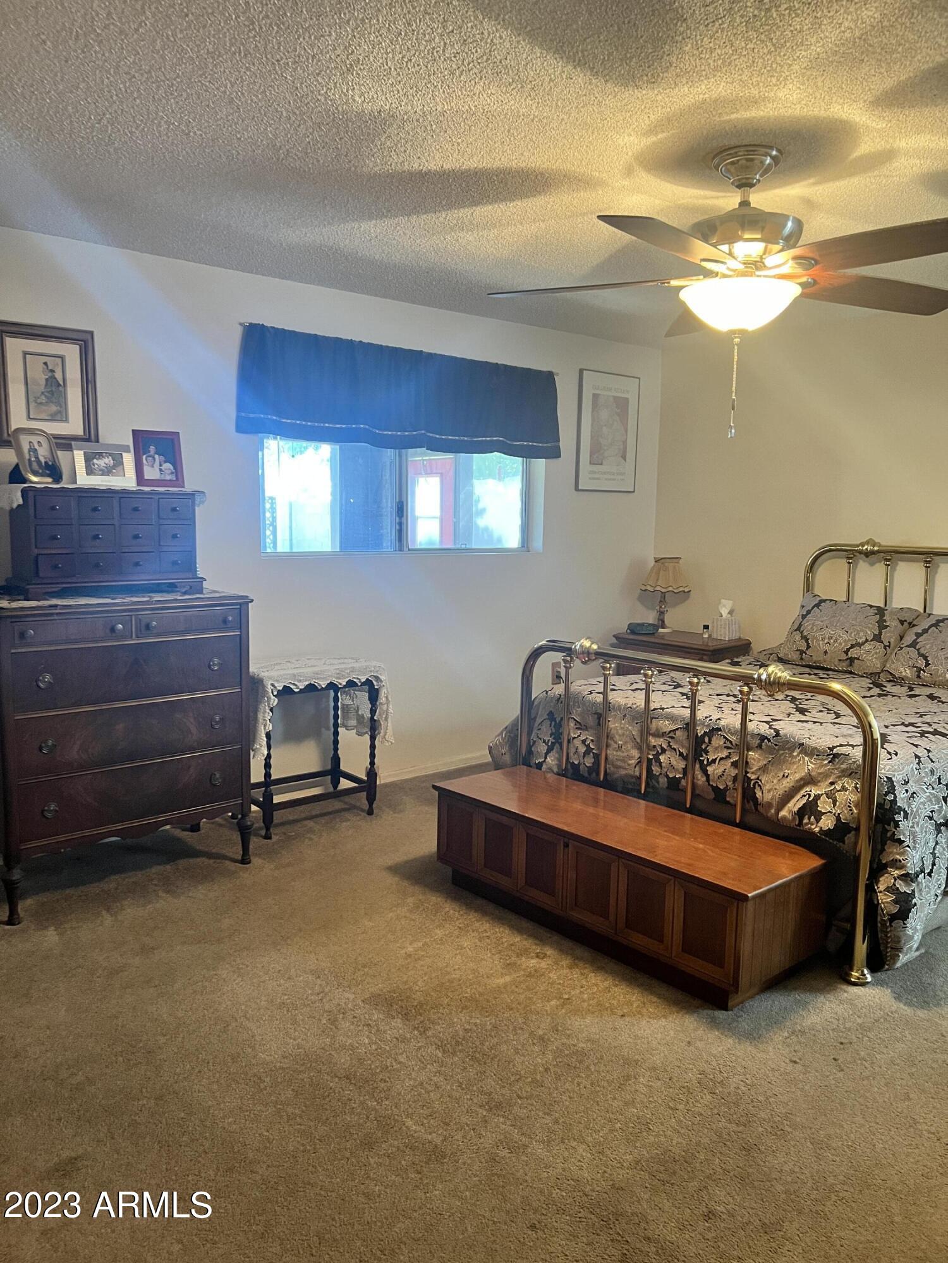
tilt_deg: -6.8
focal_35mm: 26
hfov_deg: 53.1
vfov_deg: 67.3
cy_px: 632
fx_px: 949
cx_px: 474
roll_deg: -0.6
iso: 320
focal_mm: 5.7
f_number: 1.5
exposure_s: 1/60
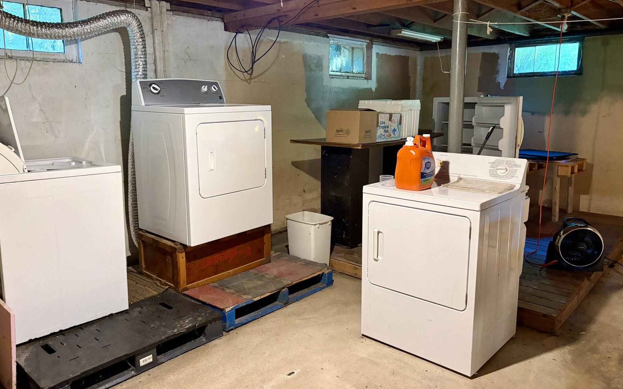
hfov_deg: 66.5
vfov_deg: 44.5
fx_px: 475
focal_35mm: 28
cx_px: 308
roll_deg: +0.2
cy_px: 181
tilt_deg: -8.8
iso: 500
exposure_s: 1/40
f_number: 1.6
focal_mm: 5.96
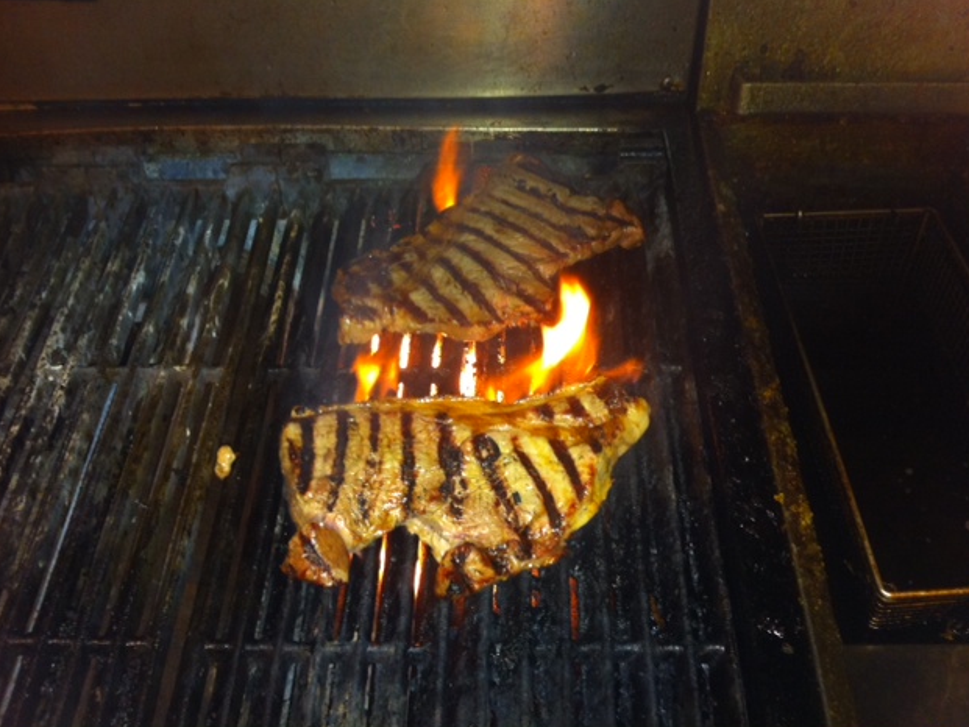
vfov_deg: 39.7
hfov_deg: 51.3
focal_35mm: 36
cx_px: 492
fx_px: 1008
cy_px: 367
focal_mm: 3.85
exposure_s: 1/15
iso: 160
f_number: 2.8
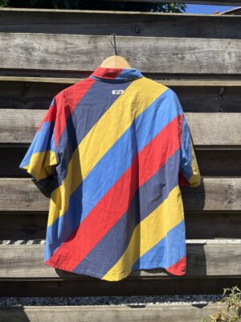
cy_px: 161
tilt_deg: -6.8
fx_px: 241
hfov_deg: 53.1
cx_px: 120
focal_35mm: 26
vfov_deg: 67.3
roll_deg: -0.3
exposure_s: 1/3745
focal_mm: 5.1
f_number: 1.6
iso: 50
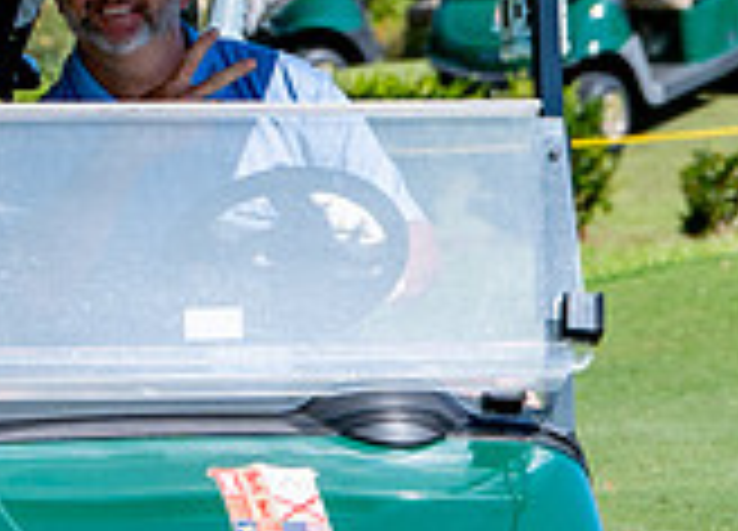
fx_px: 13469
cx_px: 844
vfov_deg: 2.3
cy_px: 120
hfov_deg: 3.1
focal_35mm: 641
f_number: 5
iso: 125
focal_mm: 116
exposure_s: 1/640
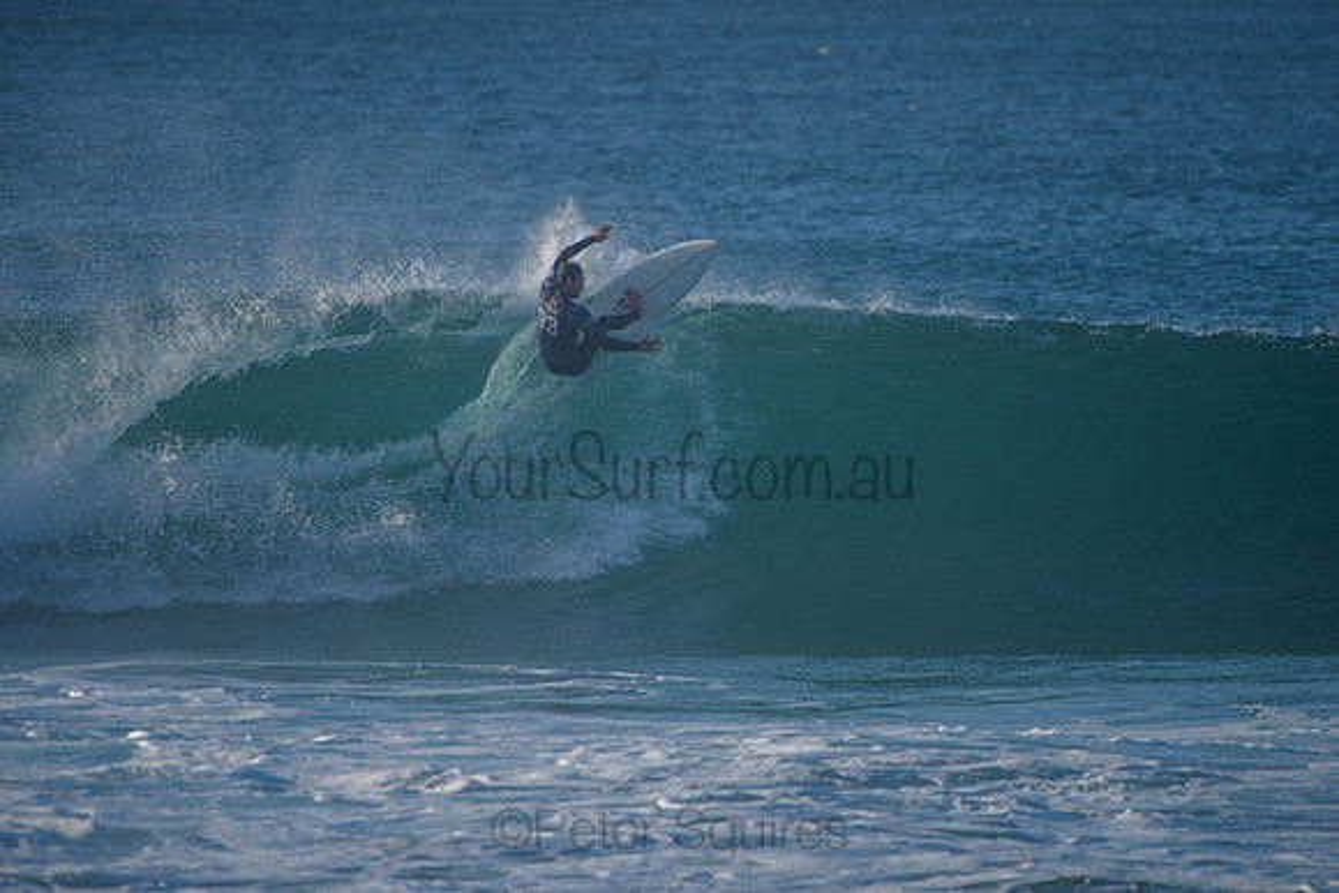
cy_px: 425
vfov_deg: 2.5
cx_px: 671
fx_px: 20077
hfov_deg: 3.8
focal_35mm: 540
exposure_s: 1/2000
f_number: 5.6
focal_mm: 500
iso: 320
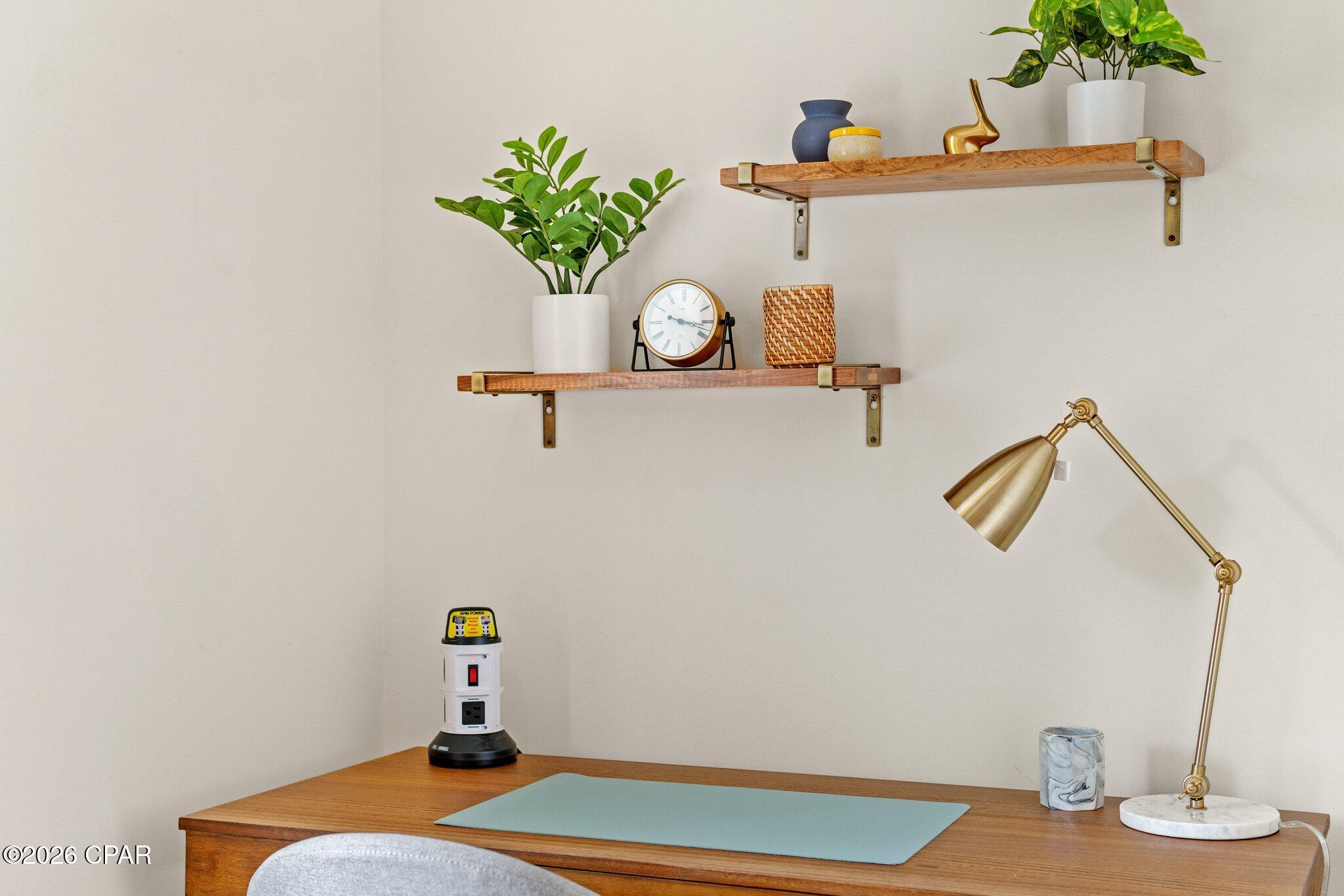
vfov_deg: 29.9
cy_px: 448
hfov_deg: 43.6
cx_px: 672
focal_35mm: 45
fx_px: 1680
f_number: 2.8
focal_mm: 30
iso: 400
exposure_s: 1/10
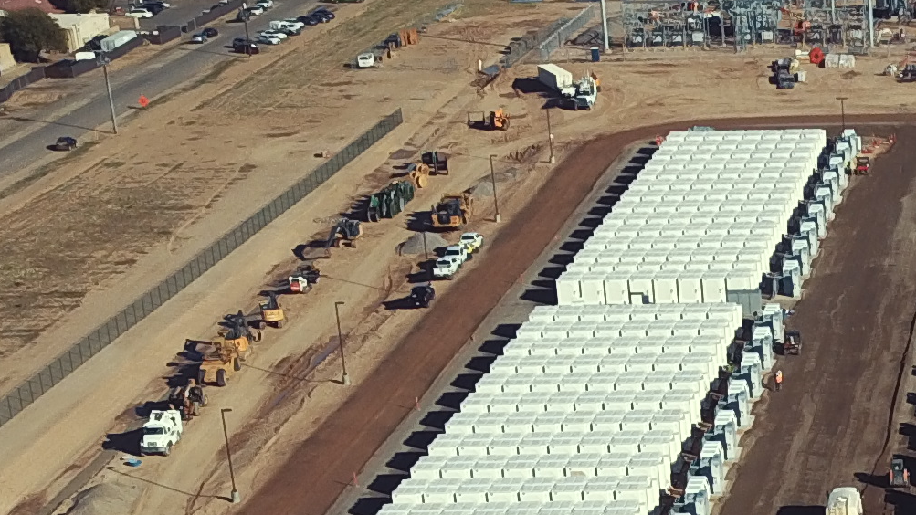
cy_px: 1093
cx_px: 1043
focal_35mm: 113
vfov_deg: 9.8
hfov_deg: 18.2
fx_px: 2744
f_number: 2.2
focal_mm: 4.7
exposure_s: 1/2083
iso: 100
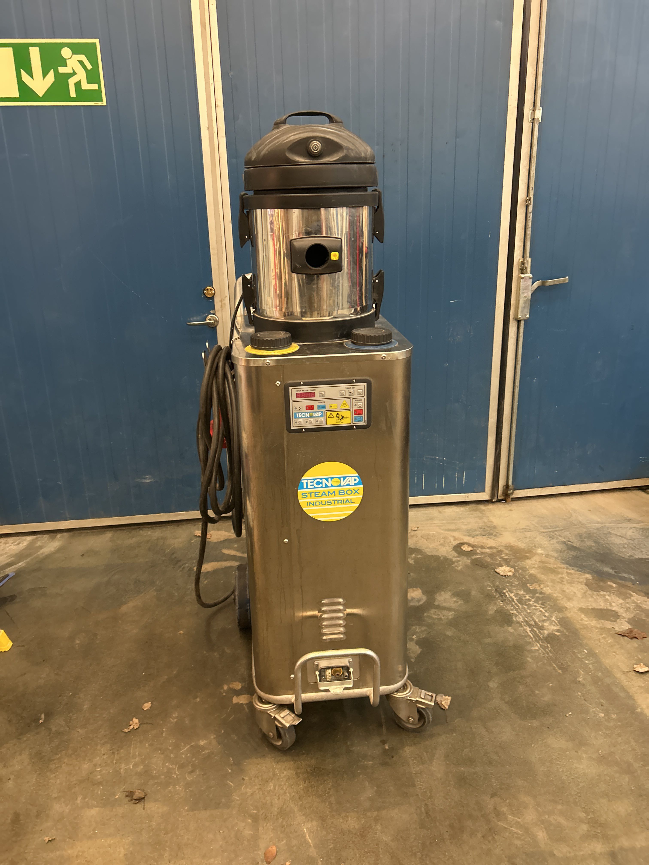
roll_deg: +2.5
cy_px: 432
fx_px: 650
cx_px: 324
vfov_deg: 67.3
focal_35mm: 26
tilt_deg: -20.0
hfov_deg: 53.1
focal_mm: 5.7
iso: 320
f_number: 1.5
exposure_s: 1/50
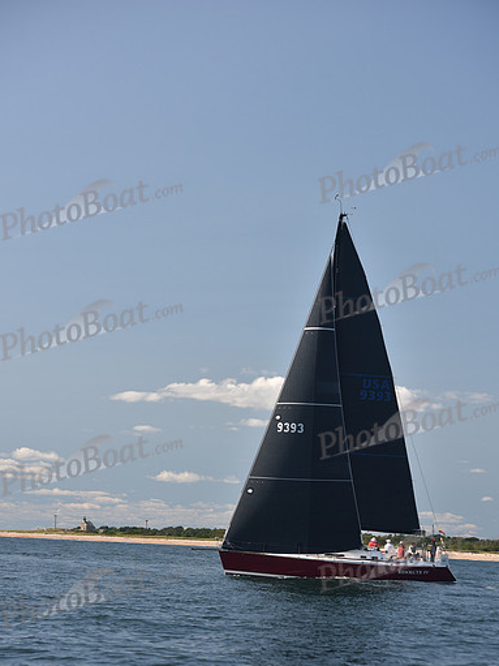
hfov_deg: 13.8
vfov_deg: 18.4
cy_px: 377
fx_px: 2057
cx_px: 251
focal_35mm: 107
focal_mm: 98
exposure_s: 1/800
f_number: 4.5
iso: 250
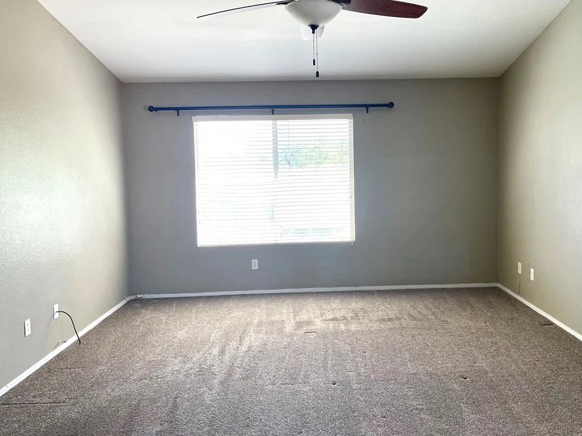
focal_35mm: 30
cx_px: 334
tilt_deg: -2.9
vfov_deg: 46.8
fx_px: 504
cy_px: 206
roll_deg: +1.1
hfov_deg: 59.7
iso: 64
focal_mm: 4.2
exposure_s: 1/121
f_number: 1.6
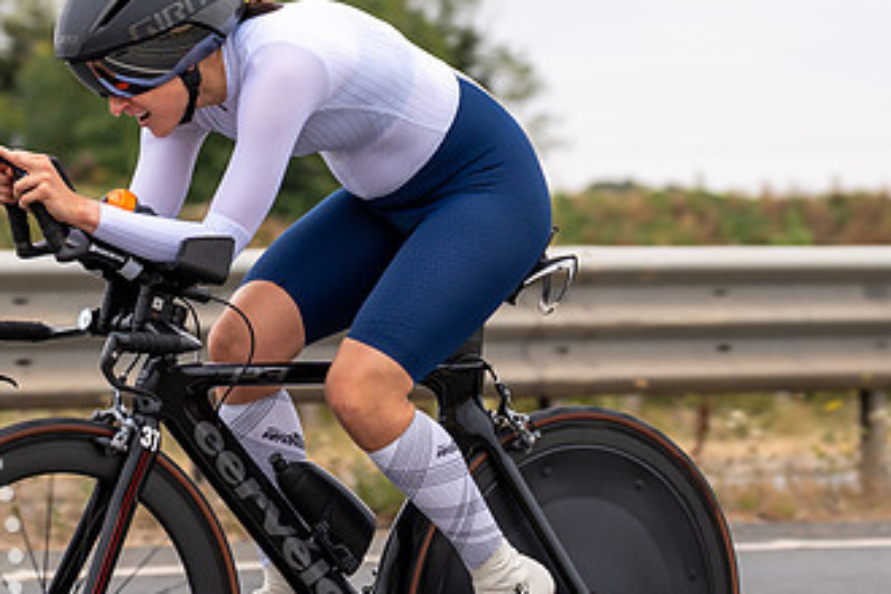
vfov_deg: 5.9
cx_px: 338
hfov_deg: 8.9
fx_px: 5742
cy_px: 308
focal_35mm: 232
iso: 100
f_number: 3.5
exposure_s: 1/800
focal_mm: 79
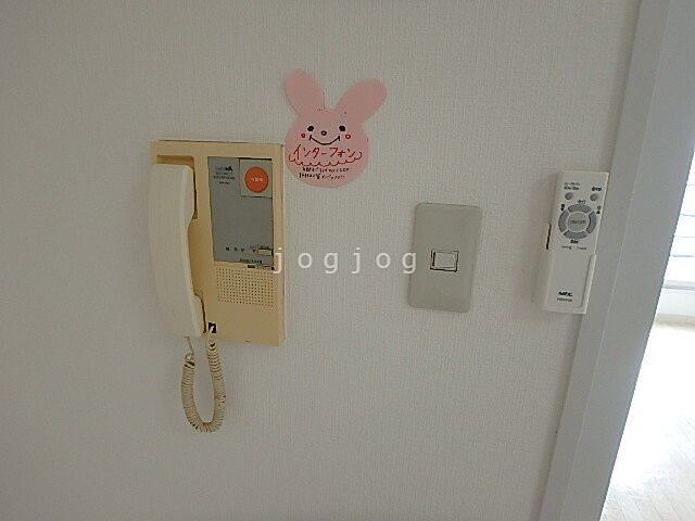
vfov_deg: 63.4
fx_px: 422
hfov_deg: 79.0
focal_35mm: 21
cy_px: 260
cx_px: 348
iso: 200
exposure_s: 1/60
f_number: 3.5
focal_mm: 3.7
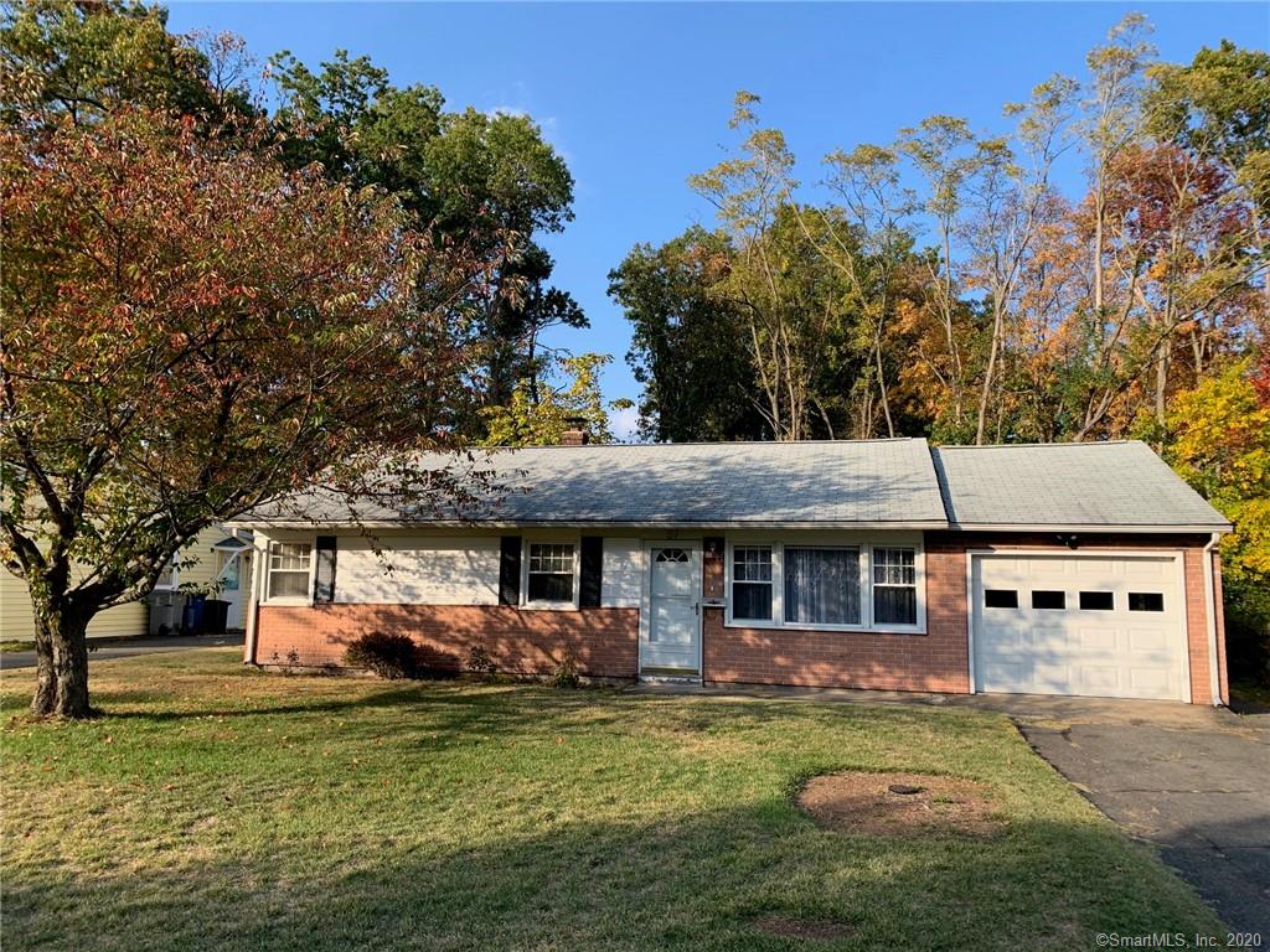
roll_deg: -1.9
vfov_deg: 53.1
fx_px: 954
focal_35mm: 26
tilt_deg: +7.4
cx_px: 635
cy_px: 476
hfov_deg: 67.3
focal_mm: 4.25
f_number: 1.8
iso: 25
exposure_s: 1/936
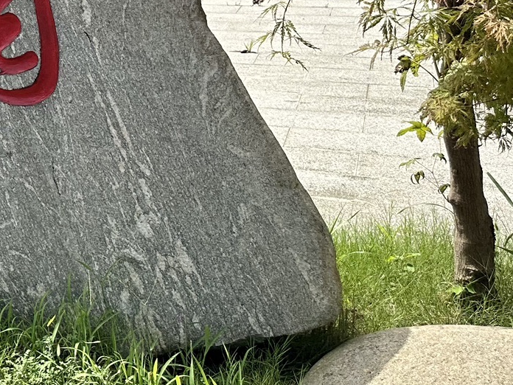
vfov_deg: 20.1
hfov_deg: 23.7
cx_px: -209
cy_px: -69
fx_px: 1023
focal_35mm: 69
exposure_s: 1/4762
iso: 80
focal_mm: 6.86
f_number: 1.78
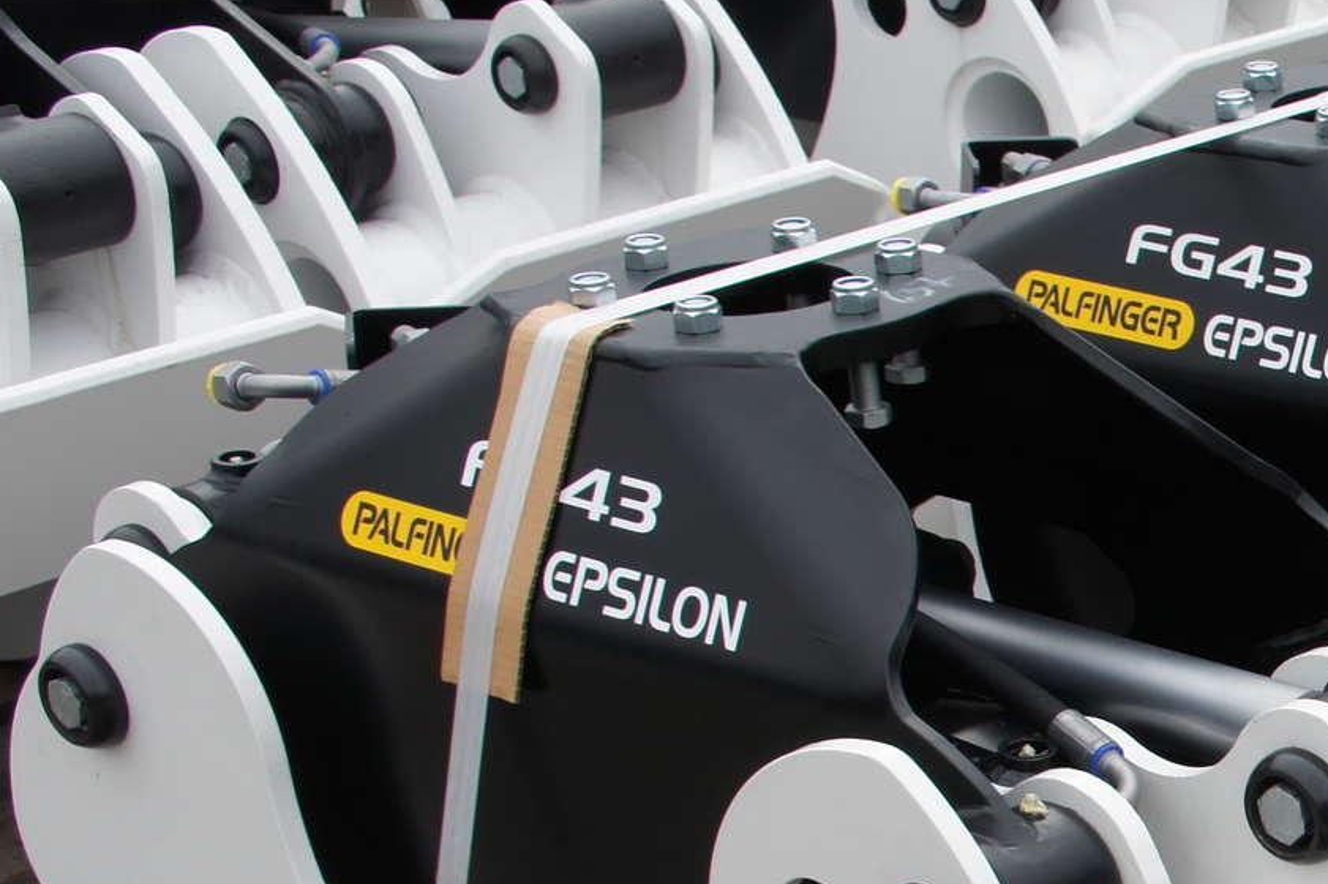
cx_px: 1832
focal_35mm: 98
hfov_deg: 18.9
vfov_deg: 13.7
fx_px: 3629
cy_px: 897
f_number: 7.1
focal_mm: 23
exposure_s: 1/125
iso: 200
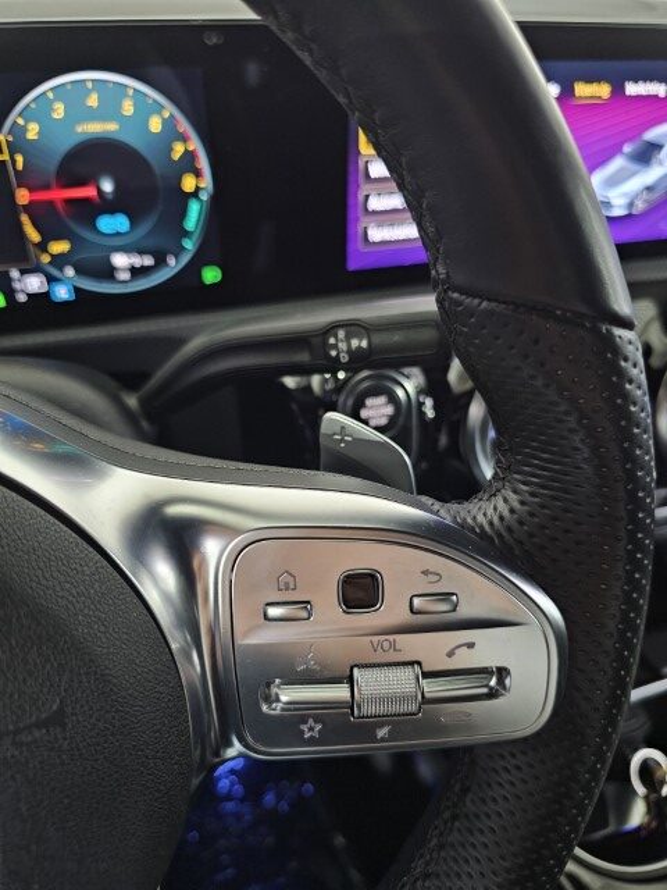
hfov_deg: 58.9
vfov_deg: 73.9
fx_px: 591
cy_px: 445
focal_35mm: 23
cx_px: 334
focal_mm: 6.3
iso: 500
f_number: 1.7
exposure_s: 1/25
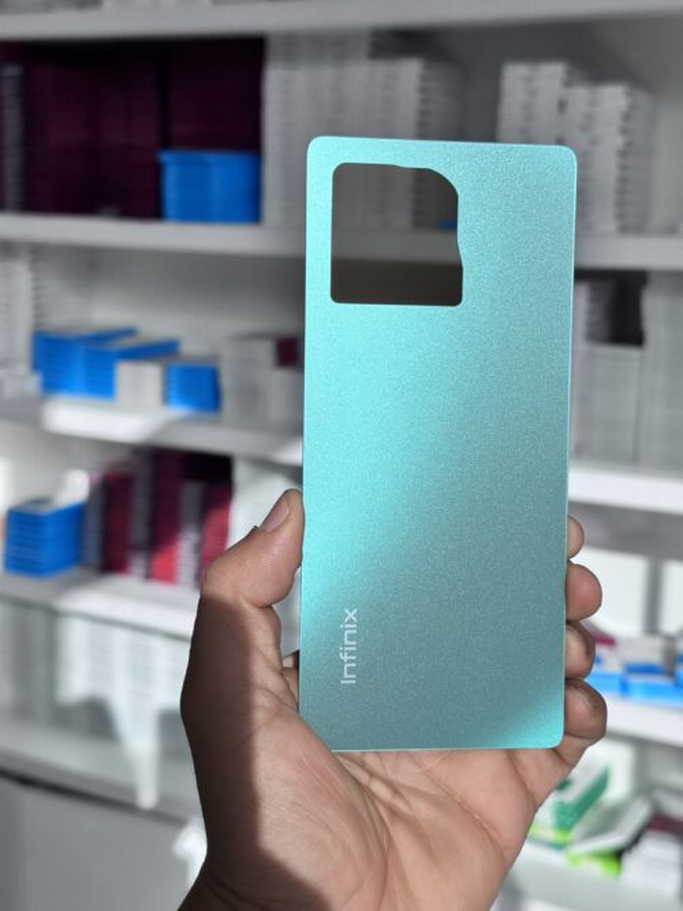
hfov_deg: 30.3
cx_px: 342
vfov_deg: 39.7
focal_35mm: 48
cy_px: 456
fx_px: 1263
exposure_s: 1/4049
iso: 64
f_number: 1.78
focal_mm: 6.76
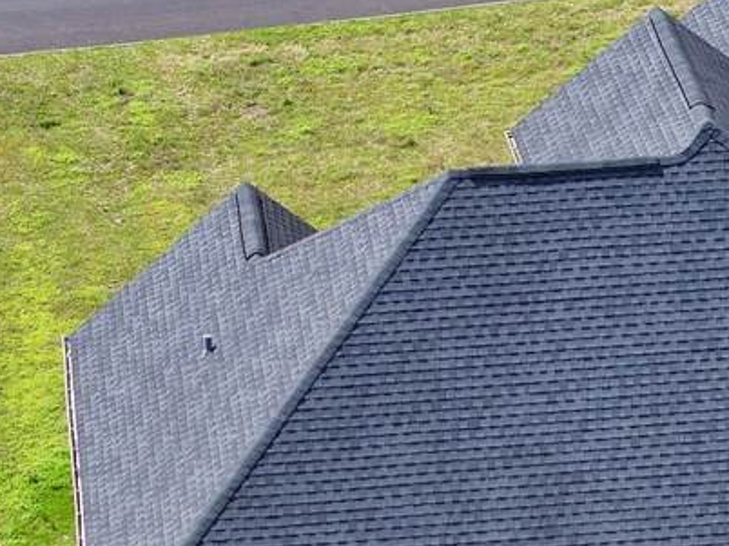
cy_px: 591
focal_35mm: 223
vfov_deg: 6.6
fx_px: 4693
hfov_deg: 8.8
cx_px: 936
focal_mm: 19.35
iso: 110
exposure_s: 1/640
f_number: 2.8
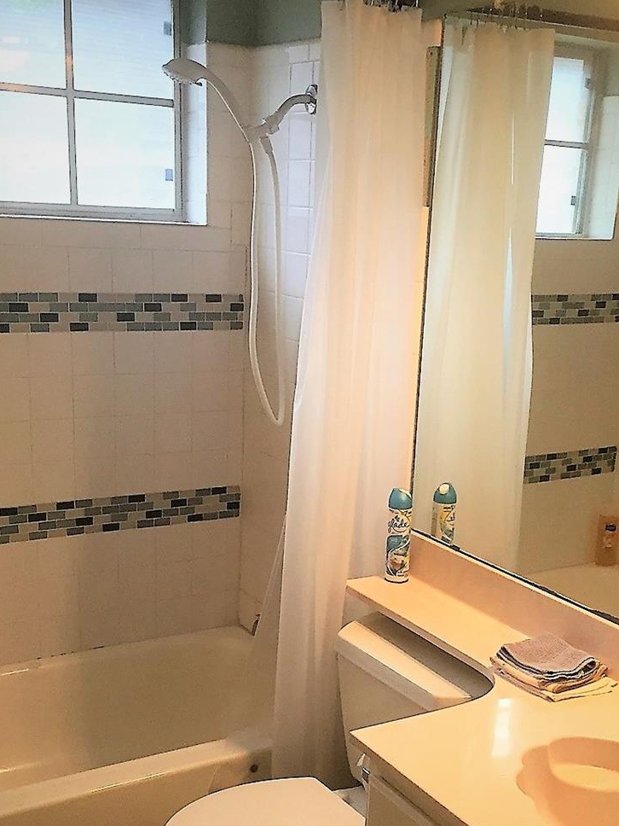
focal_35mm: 46
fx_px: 1097
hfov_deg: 31.4
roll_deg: -2.7
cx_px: 378
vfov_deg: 40.8
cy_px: 541
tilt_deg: -15.3
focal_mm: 4.15
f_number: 2.2
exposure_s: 1/30
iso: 50
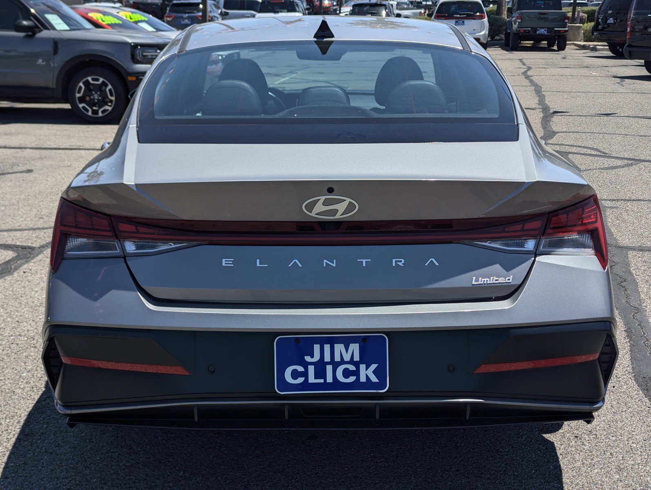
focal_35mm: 48
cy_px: 245
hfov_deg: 39.6
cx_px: 326
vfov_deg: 30.3
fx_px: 904
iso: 47
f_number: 1.85
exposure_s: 1/3165
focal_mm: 6.81
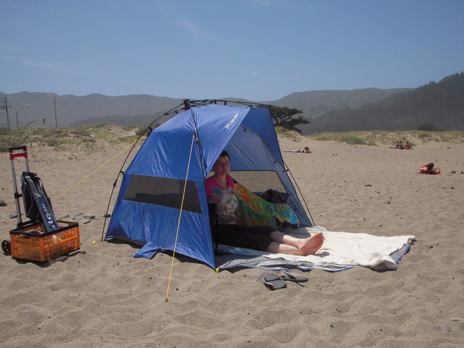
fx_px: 509
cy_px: 174
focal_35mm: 38
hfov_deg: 49.0
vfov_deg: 37.7
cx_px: 232
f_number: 6.6
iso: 100
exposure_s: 1/500
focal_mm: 6.3
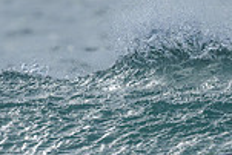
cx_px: 207
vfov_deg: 0.3
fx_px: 27157
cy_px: 175
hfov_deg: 0.5
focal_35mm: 4210
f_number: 6.3
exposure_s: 1/2000
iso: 160
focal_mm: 800
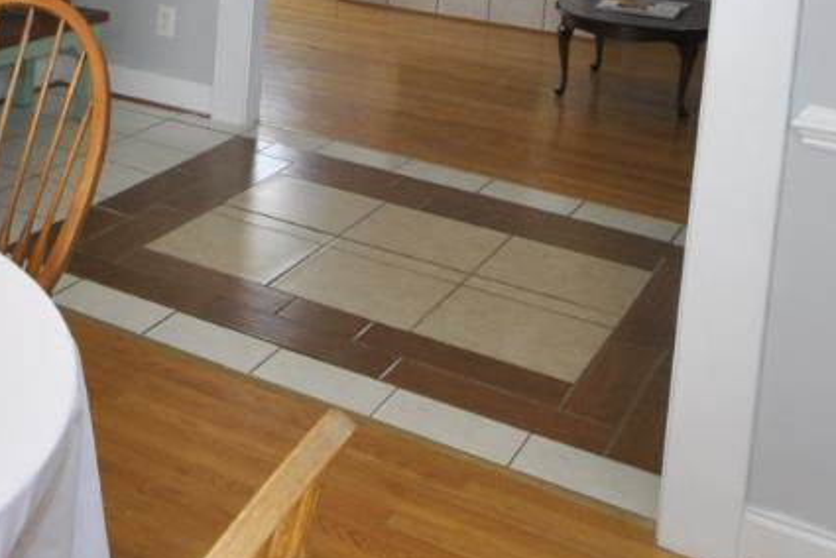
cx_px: -43
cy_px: -141
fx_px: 1232
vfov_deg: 23.1
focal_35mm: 53
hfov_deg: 33.5
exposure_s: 1/60
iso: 200
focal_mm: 10
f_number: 4.5
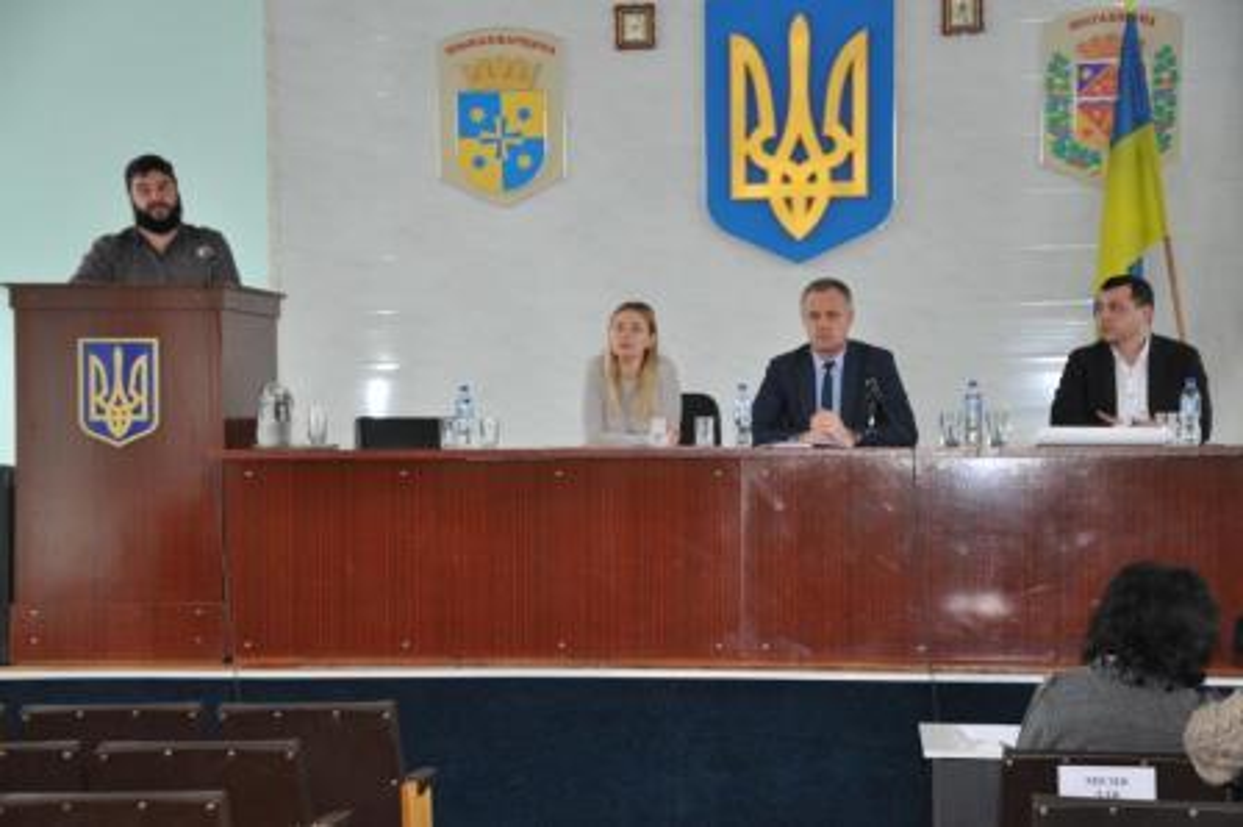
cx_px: 622
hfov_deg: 26.0
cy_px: 414
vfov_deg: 17.5
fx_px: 2691
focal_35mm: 78
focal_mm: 52
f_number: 5
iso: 800
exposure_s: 1/60
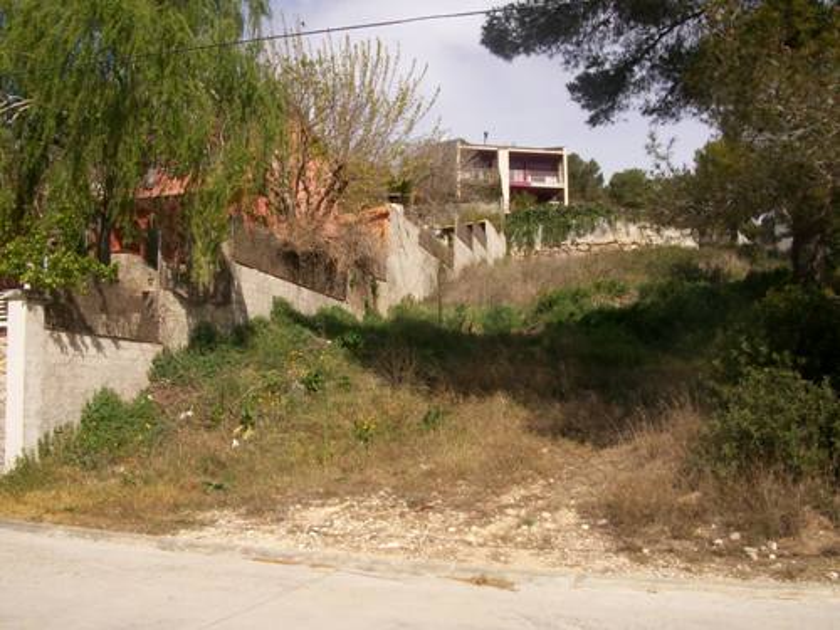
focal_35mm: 34
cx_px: 420
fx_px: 825
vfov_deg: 41.8
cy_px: 315
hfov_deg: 54.0
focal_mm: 5.7
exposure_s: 1/500
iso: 80
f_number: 5.5
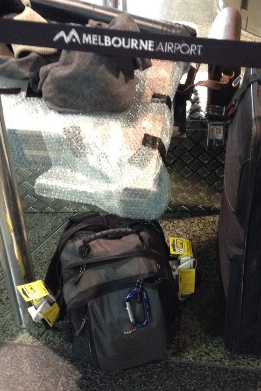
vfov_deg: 40.4
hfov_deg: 27.3
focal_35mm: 49
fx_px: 533
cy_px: 195
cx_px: 175
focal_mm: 4.28
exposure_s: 1/15
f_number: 2.4
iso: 400
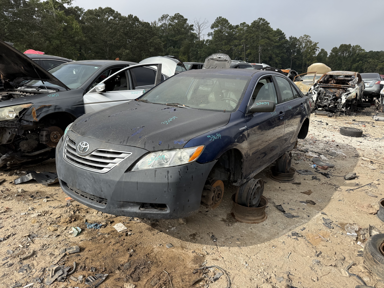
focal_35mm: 24
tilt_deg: -11.2
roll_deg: +2.4
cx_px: 192
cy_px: 144
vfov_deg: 56.8
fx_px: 266
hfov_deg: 71.6
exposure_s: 1/3425
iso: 80
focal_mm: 6.76
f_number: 1.78
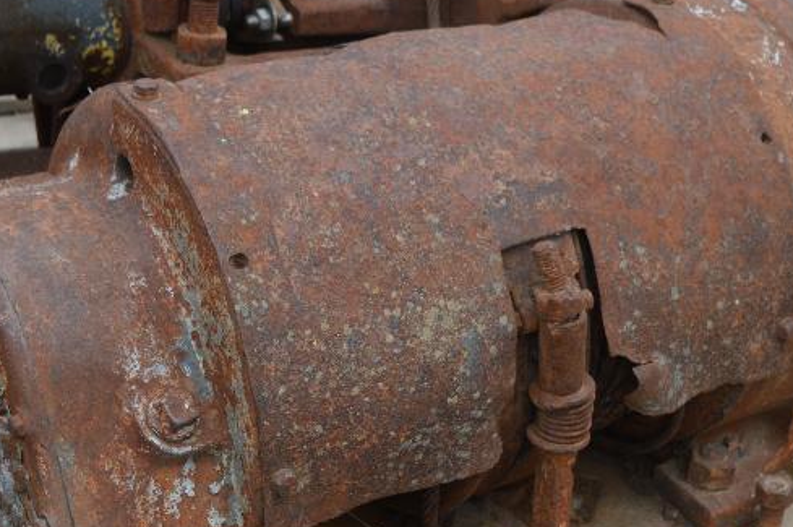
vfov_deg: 14.7
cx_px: 509
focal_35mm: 92
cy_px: 437
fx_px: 2024
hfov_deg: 22.1
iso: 160
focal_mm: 30
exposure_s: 1/125
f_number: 5.6
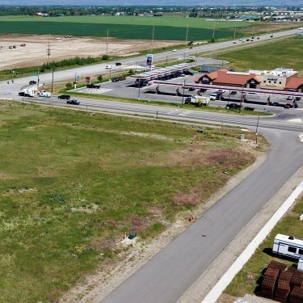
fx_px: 574
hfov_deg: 27.7
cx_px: -4
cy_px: 166
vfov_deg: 29.5
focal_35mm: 58
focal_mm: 8.67
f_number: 1.8
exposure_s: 1/5000
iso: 120
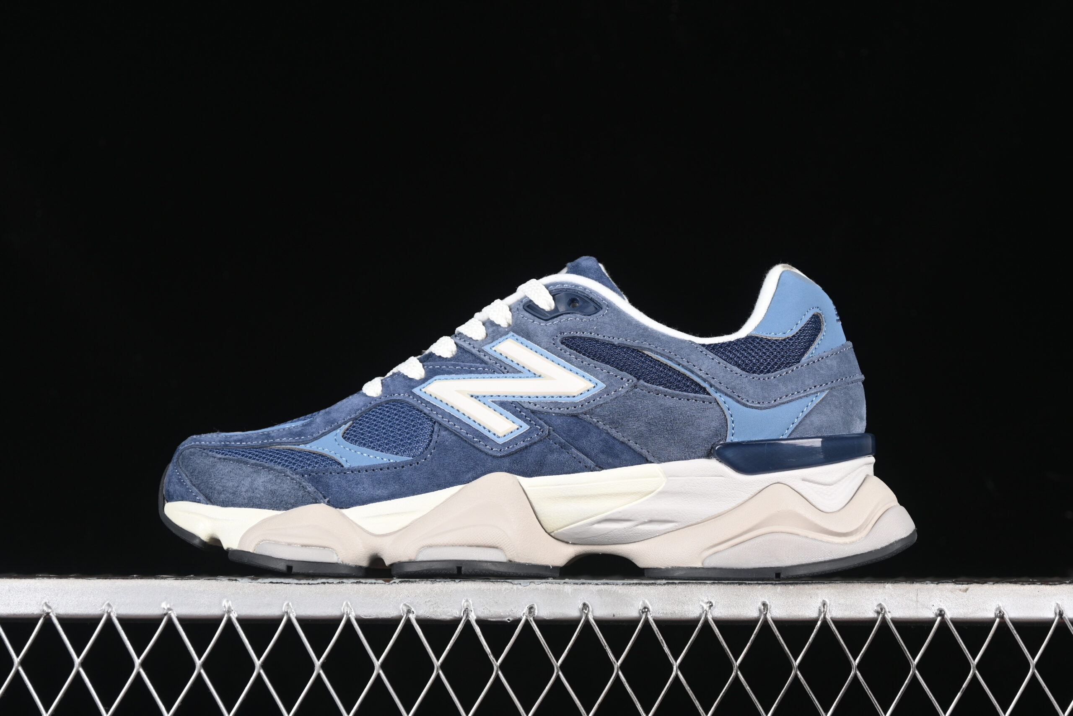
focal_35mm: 75
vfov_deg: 18.2
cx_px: 536
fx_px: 2235
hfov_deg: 27.0
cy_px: 358
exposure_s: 1/80
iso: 160
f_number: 6.3
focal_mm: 50
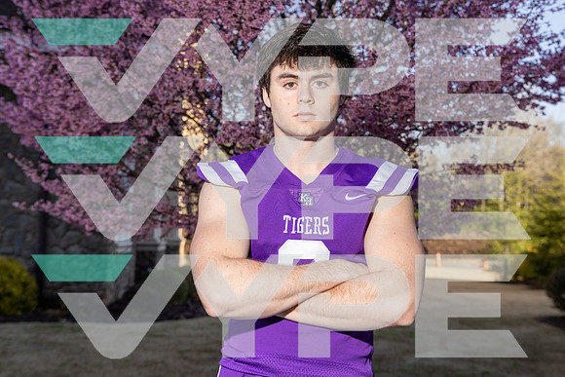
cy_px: 188
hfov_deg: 41.9
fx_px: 738
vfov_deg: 28.7
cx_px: 282
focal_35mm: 47
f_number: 5.6
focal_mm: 47
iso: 100
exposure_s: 1/125
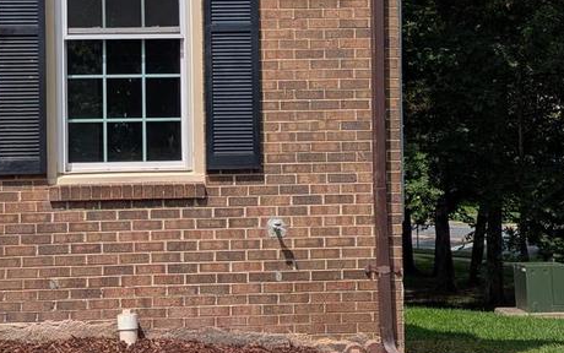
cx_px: 161
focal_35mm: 83
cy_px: 31
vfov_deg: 15.6
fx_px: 1276
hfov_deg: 24.7
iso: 43
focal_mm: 5.43
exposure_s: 1/2959
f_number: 1.89
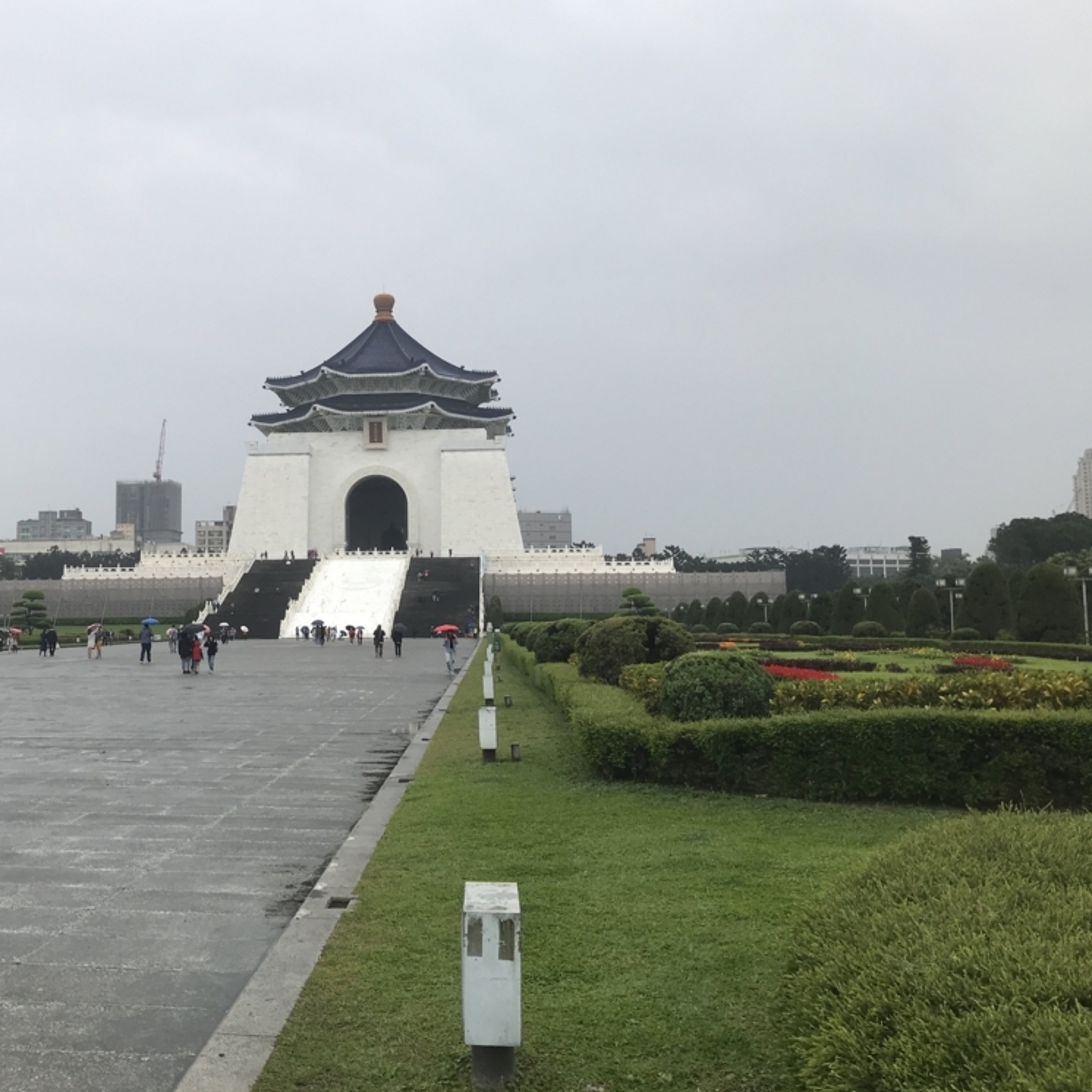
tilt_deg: +5.1
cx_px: 362
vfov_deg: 48.4
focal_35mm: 34
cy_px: 534
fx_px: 1213
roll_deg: +0.0
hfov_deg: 47.6
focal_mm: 3.99
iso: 20
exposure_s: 1/987
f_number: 1.8
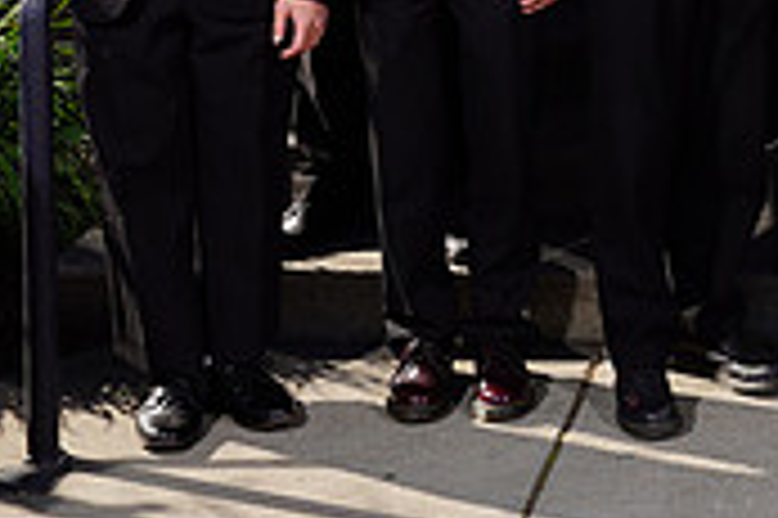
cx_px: 1075
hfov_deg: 16.7
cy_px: -223
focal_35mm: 114
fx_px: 2461
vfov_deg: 11.6
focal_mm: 34
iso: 100
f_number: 9
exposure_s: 1/250
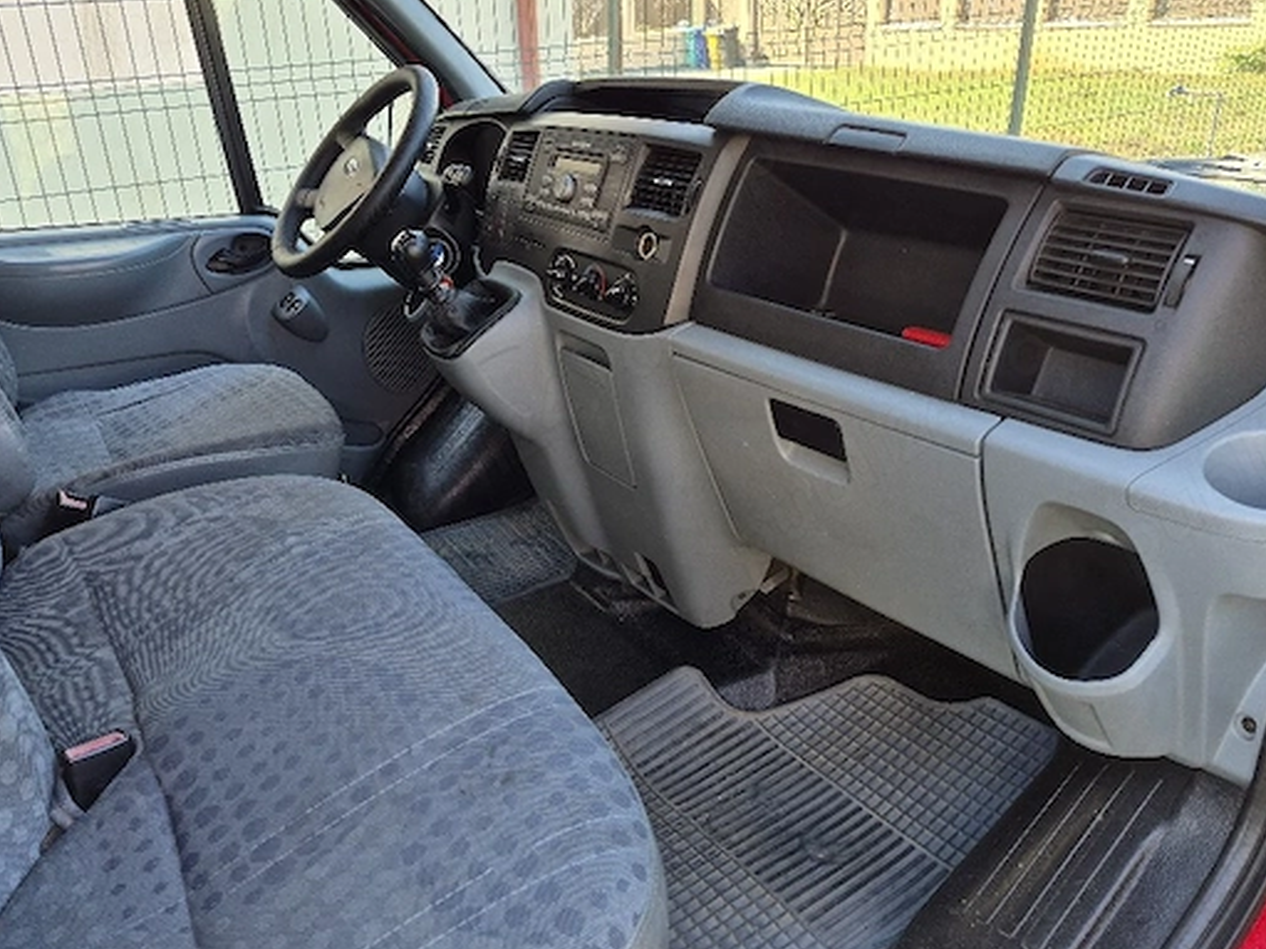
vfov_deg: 51.3
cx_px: 602
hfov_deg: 65.3
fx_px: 987
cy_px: 461
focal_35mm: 27
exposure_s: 1/182
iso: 40
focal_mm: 5.4
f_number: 1.8
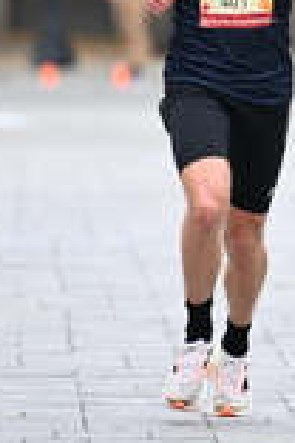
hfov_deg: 1.9
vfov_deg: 2.9
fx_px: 8677
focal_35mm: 706
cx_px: 319
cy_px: -34
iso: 1600
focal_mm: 200
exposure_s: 1/800
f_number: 2.8
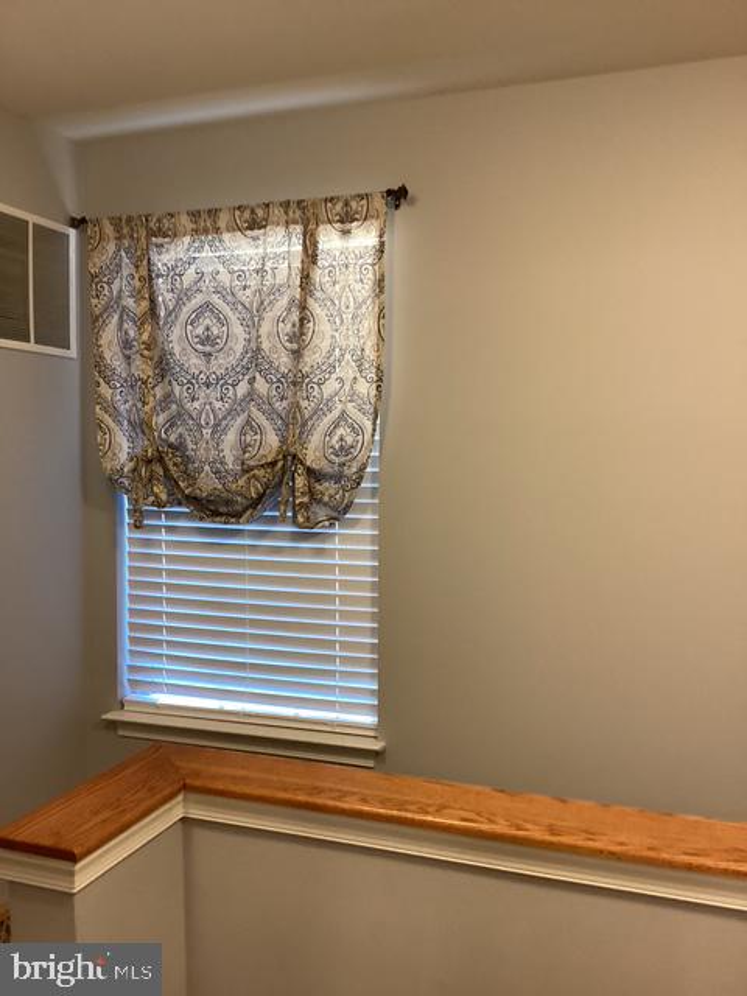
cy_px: 498
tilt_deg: -4.2
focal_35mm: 31
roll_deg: -2.9
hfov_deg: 45.4
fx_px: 892
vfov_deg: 58.4
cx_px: 374
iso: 250
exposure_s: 1/60
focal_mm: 3.3
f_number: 2.4
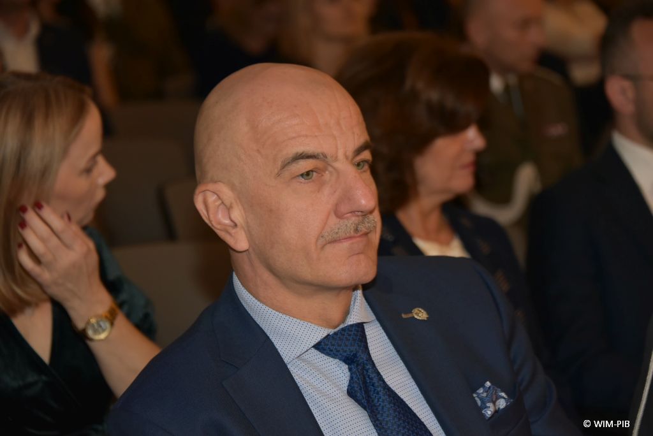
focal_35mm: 125
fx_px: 2269
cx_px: 326
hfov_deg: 16.4
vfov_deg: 11.0
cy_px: 218
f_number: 5.6
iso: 3200
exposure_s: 1/60
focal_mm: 125
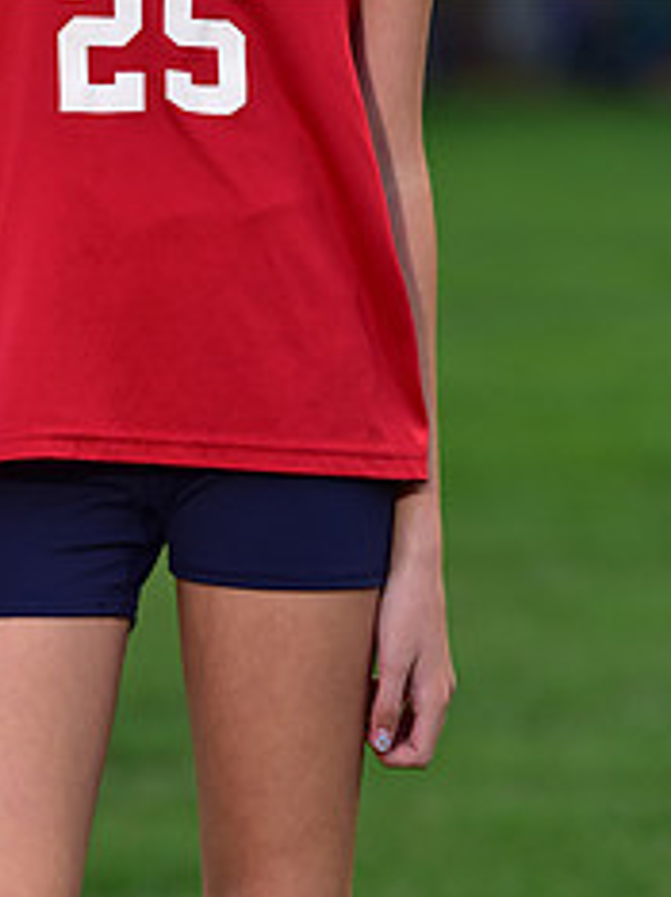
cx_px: 151
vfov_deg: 5.2
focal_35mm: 382
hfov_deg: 3.9
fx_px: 9891
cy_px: -126
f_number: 4.5
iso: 400
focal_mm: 160
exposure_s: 1/320
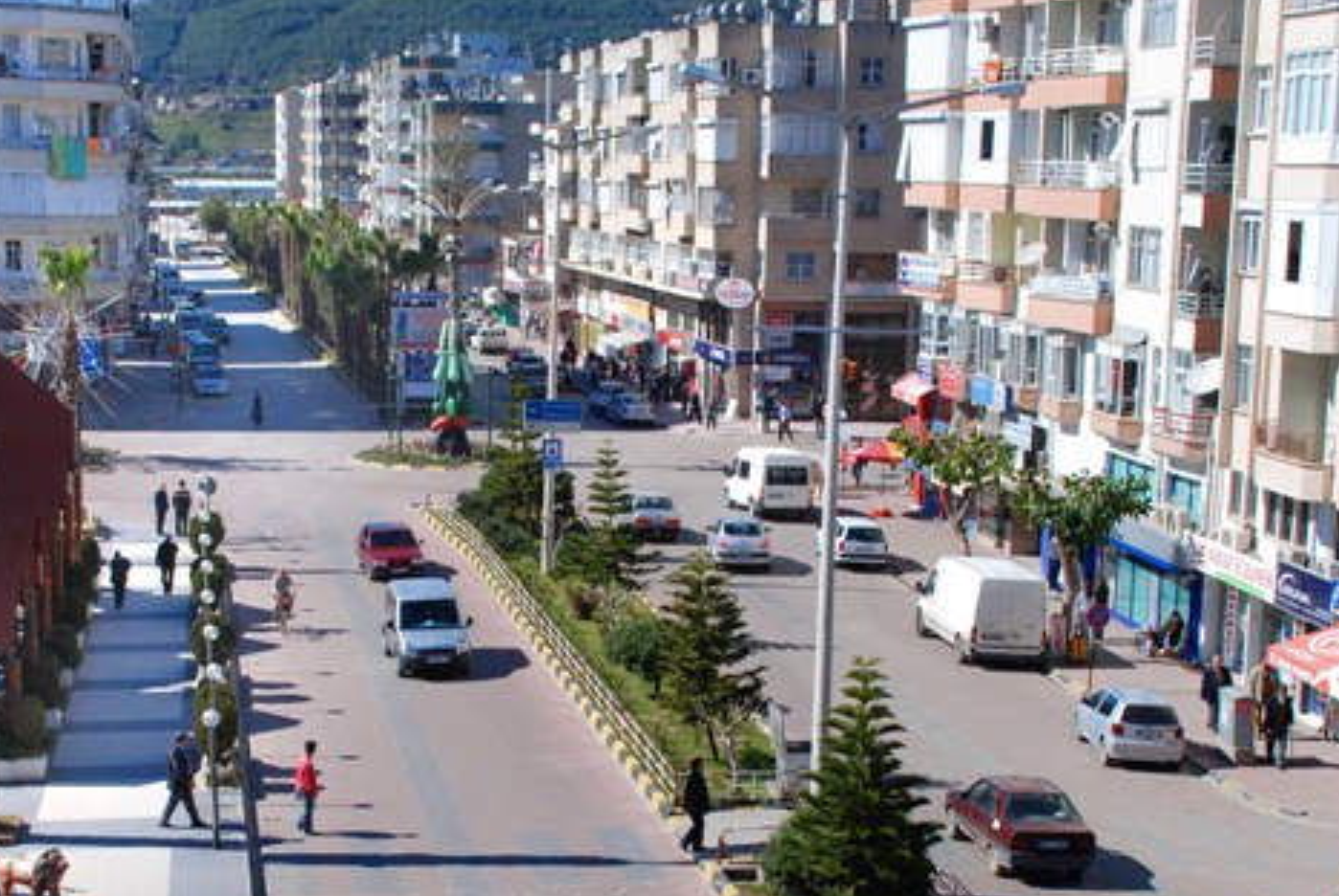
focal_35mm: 67
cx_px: 534
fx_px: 2495
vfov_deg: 20.3
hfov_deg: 30.0
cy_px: 597
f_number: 8
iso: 100
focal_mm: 26
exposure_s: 1/250
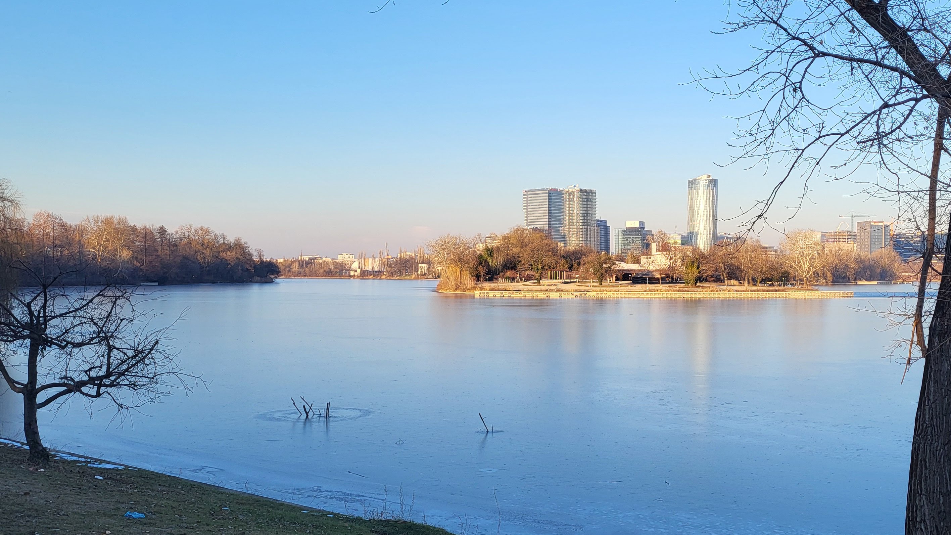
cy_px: 299
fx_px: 1009
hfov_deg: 50.0
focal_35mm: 40
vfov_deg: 29.7
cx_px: 596
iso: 40
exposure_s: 1/939
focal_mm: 5.4
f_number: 1.8
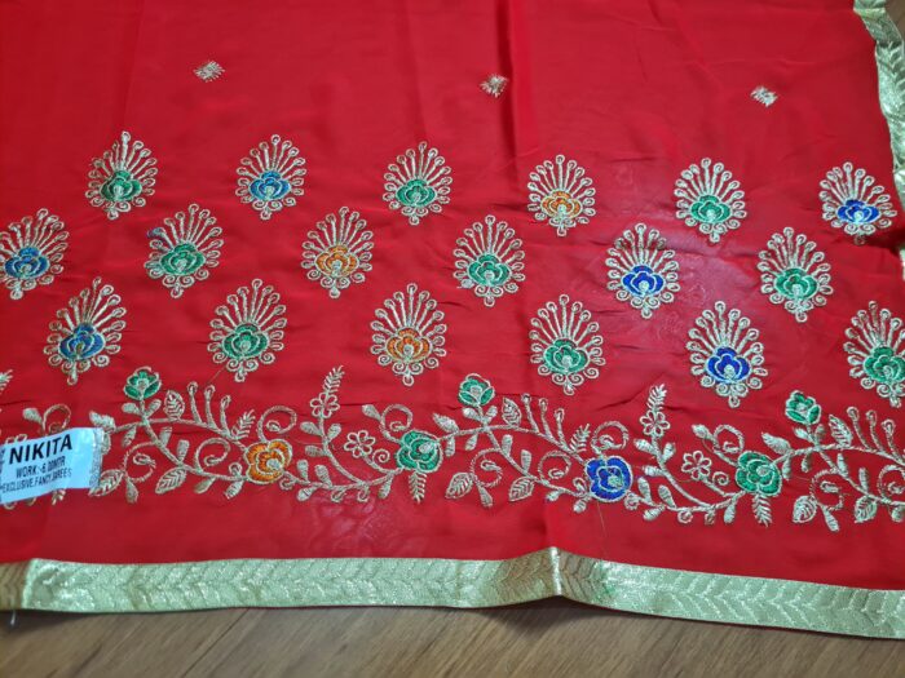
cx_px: 452
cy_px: 339
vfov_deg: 53.1
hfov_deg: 67.3
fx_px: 680
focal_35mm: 26
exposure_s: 1/120
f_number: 1.8
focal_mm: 5.4
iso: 320
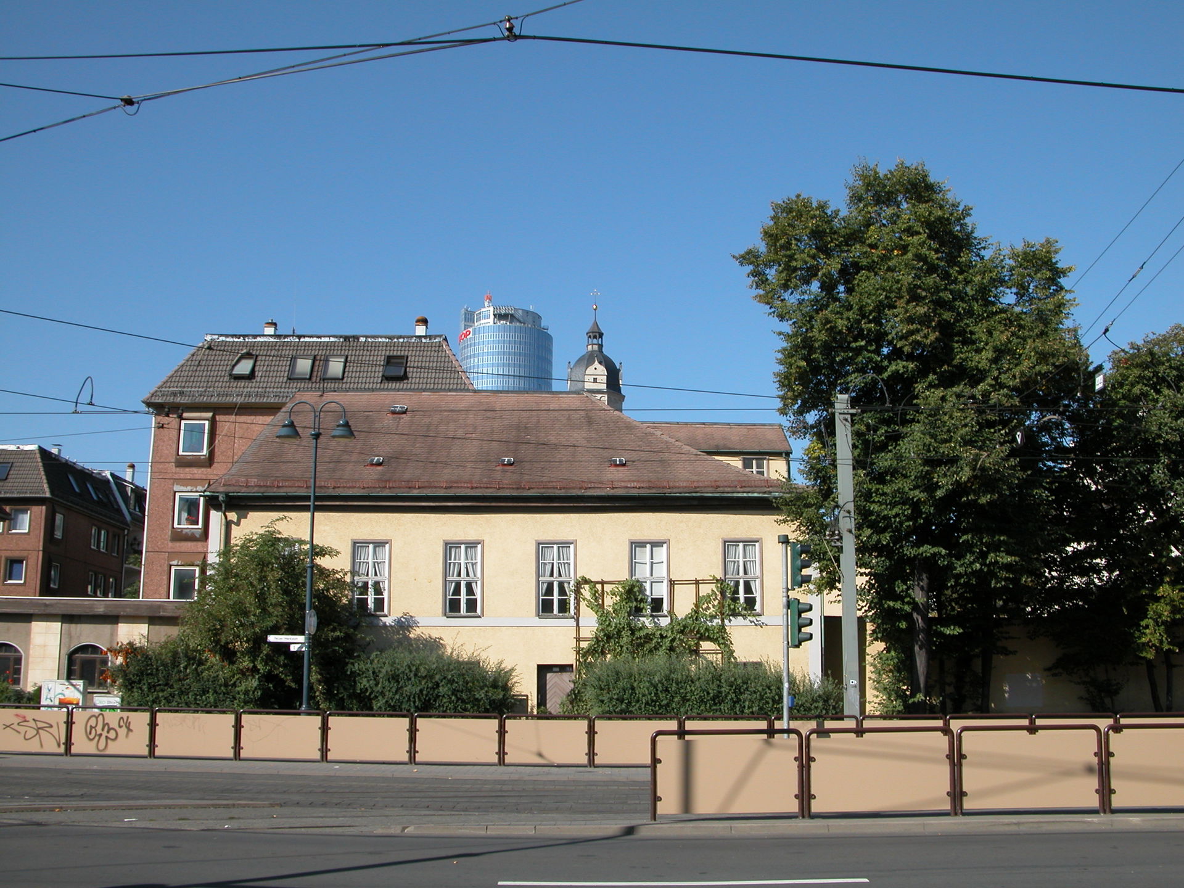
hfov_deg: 52.6
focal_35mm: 35
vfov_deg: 40.7
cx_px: 592
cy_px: 444
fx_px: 1197
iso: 100
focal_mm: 9
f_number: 5.6
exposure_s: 1/500
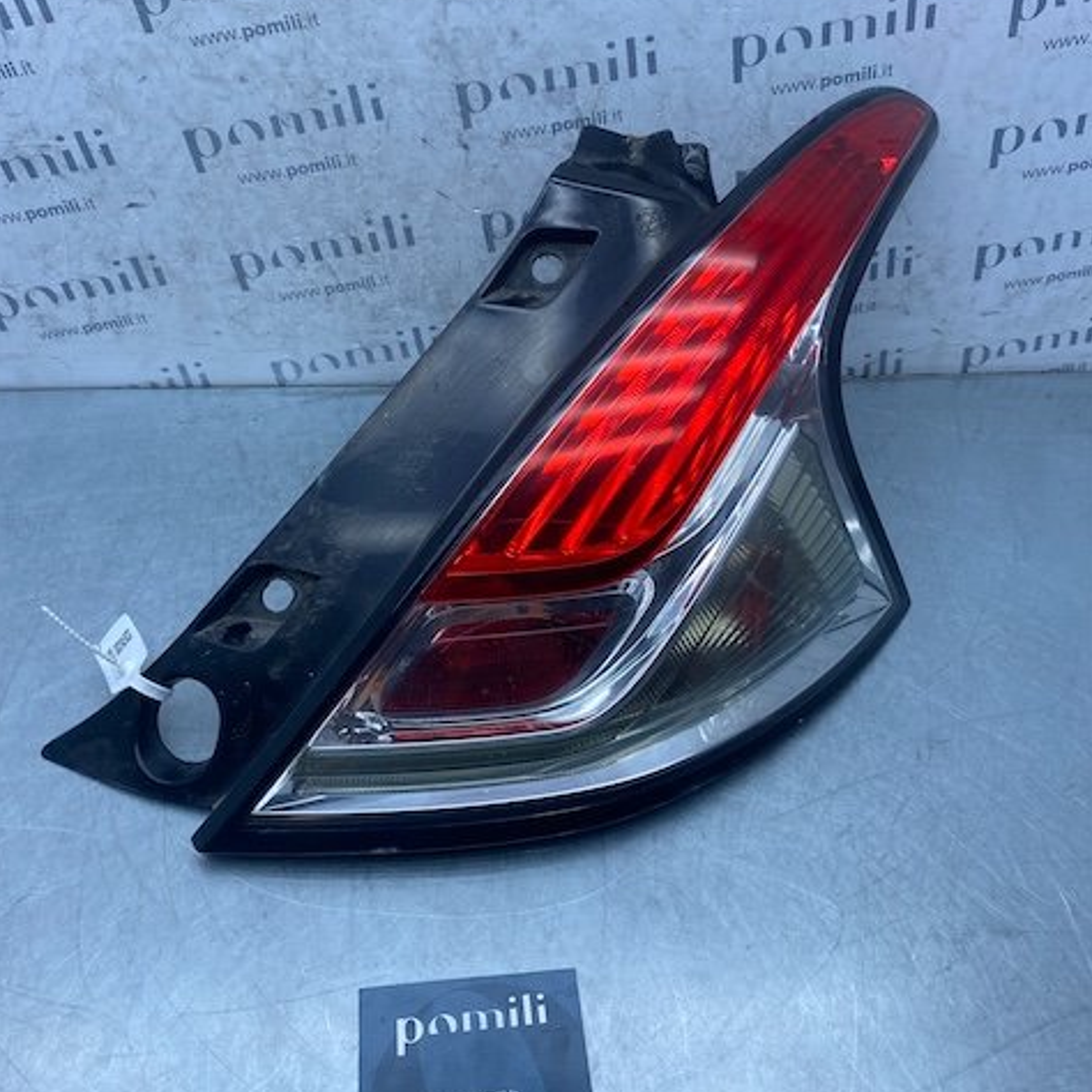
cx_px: 544
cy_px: 518
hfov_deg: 52.5
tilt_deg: -43.6
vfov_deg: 52.5
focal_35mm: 31
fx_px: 1106
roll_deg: -3.5
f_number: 1.8
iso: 32
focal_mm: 4.25
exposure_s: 1/905
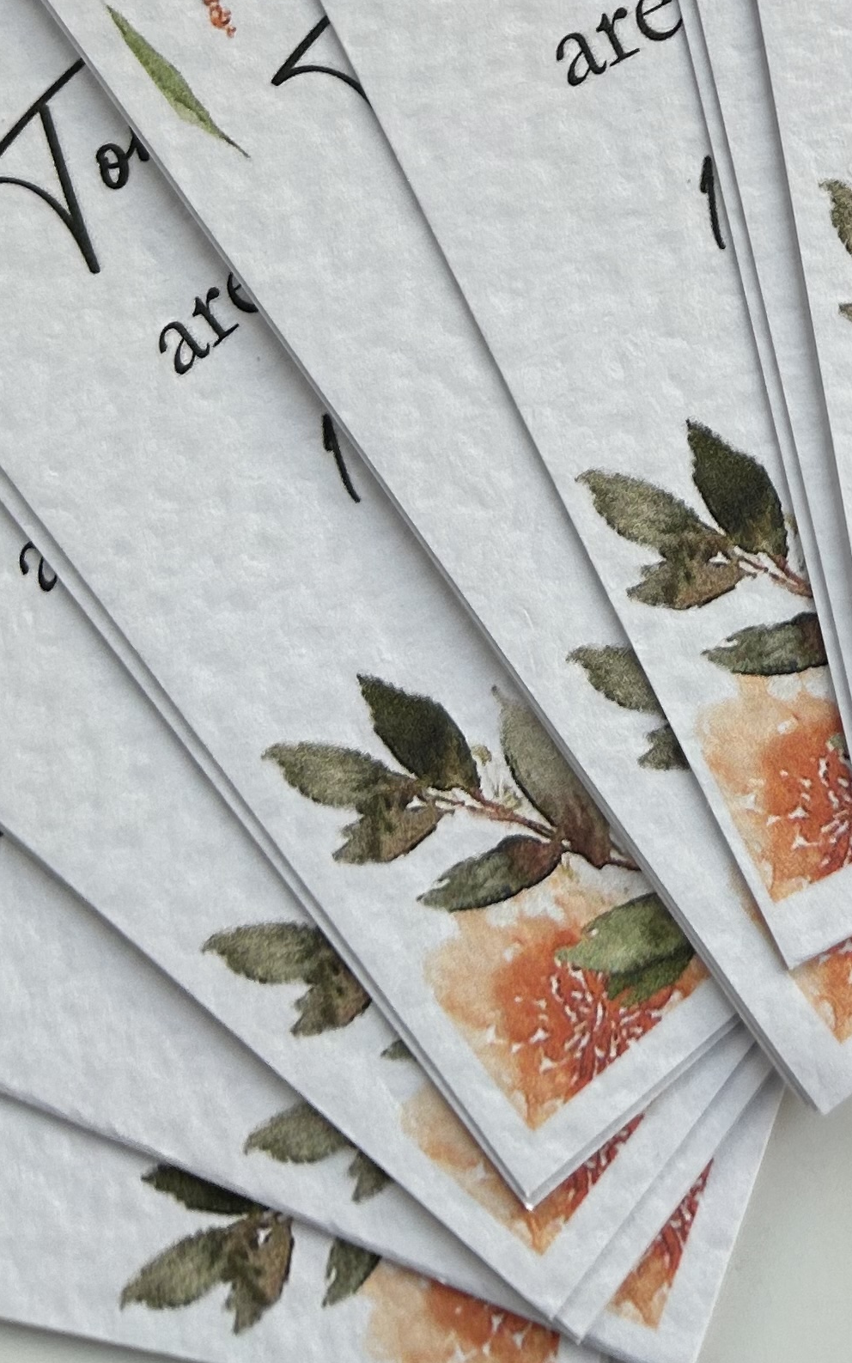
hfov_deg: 17.6
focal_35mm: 70
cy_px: -353
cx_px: 1056
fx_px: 2600
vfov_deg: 25.7
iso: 50
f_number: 1.5
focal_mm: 5.7
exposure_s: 1/121
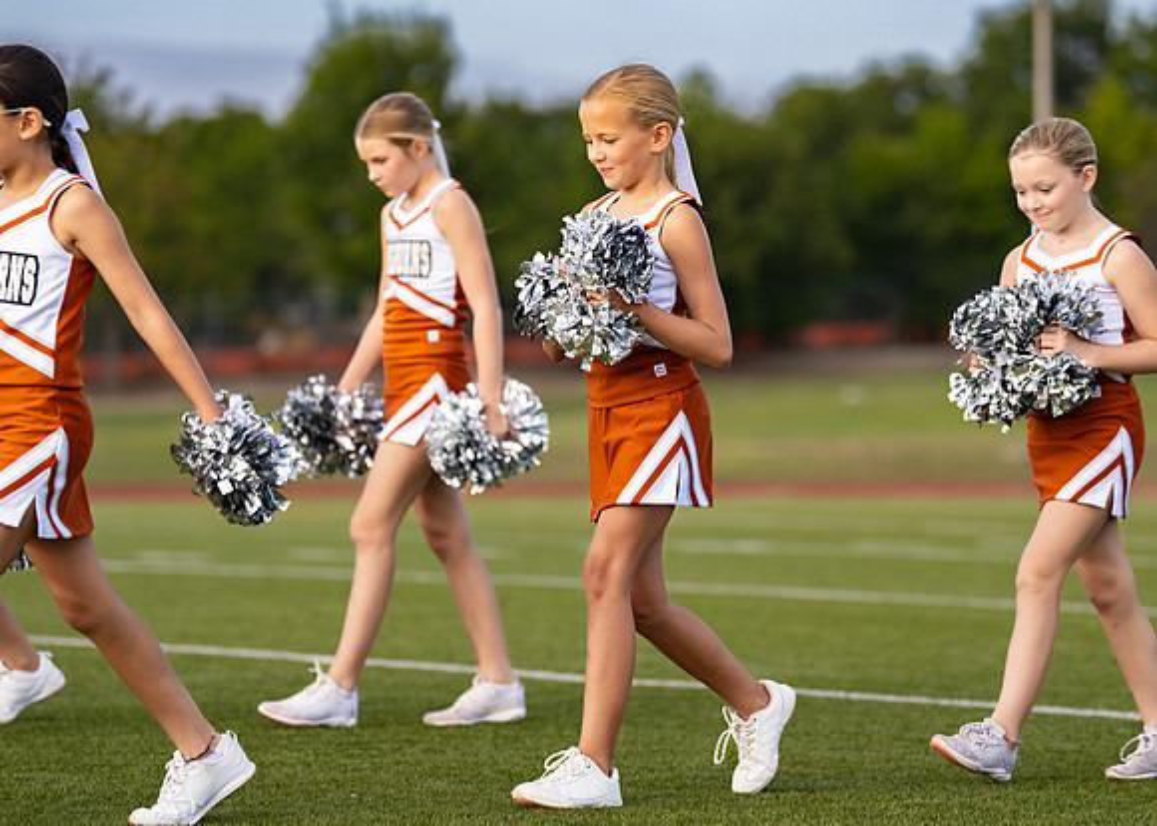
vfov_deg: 8.8
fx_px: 5389
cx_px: 622
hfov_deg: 12.3
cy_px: 347
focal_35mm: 164
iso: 320
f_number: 2.8
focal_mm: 129
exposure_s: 1/3200
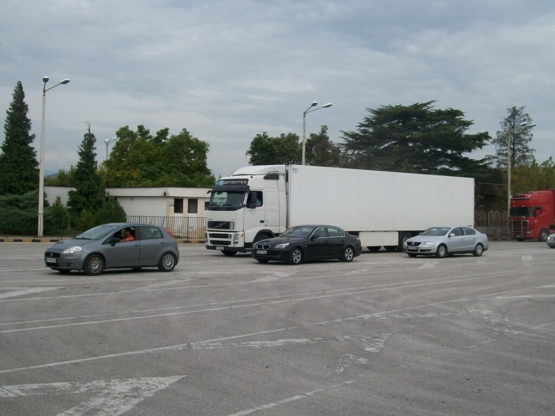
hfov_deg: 42.1
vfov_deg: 32.2
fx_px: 721
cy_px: 208
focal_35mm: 45
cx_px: 278
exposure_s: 1/500
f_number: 5.4
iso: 80
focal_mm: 7.6
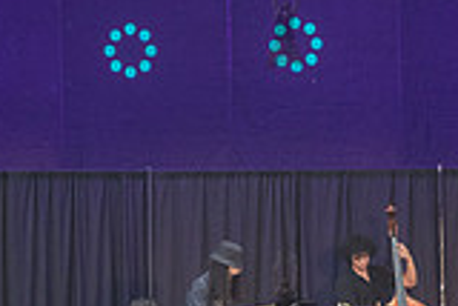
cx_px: 261
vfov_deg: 2.5
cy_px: 294
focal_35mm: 551
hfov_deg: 3.7
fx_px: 7016
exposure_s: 1/1000
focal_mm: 145
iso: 2500
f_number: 4
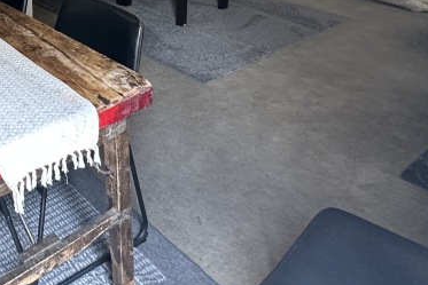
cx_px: -21
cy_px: -58
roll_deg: +4.6
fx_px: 476
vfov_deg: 28.9
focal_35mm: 40
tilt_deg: -13.3
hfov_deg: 40.8
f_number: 2.2
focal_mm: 2.22
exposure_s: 1/60
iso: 320
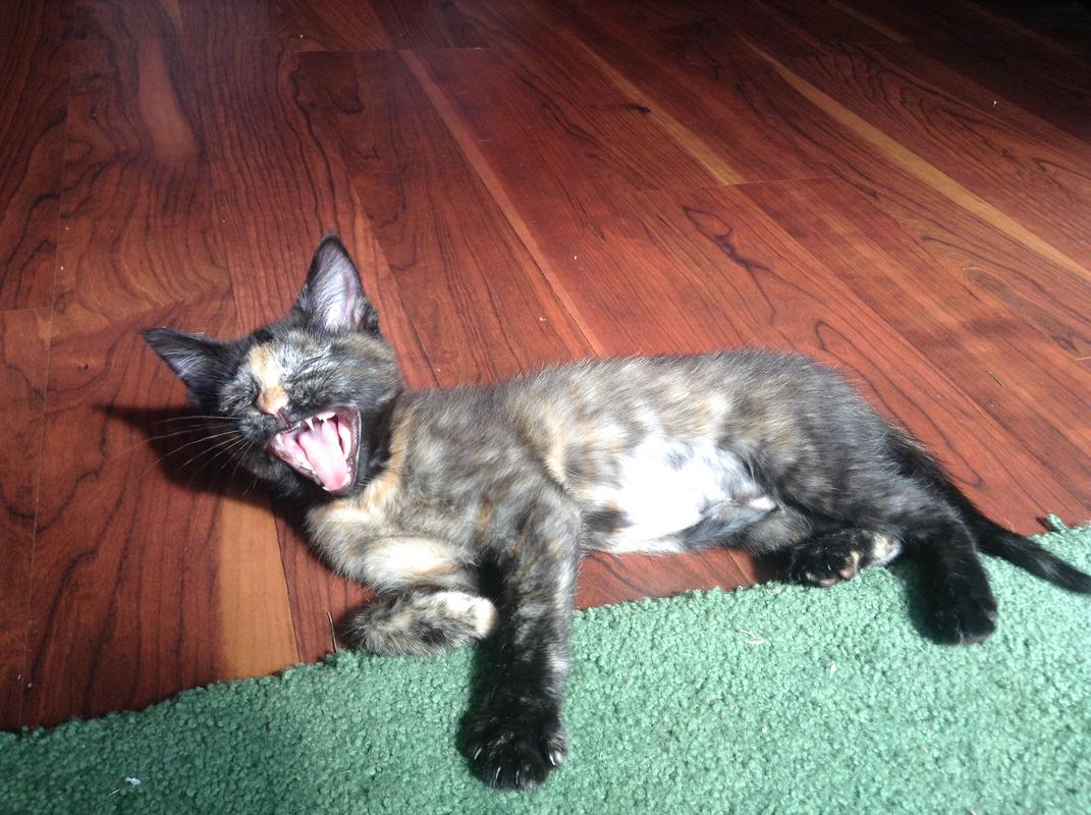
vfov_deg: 42.8
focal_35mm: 33
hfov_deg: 55.4
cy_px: 408
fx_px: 1039
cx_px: 546
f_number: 2.4
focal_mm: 3.3
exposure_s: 1/60
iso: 32
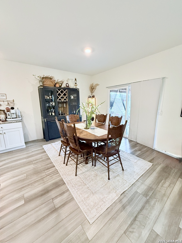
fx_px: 98
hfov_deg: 85.7
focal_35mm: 14
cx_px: 91
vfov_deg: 102.1
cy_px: 122
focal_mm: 2.22
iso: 500
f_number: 2.2
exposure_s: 1/60
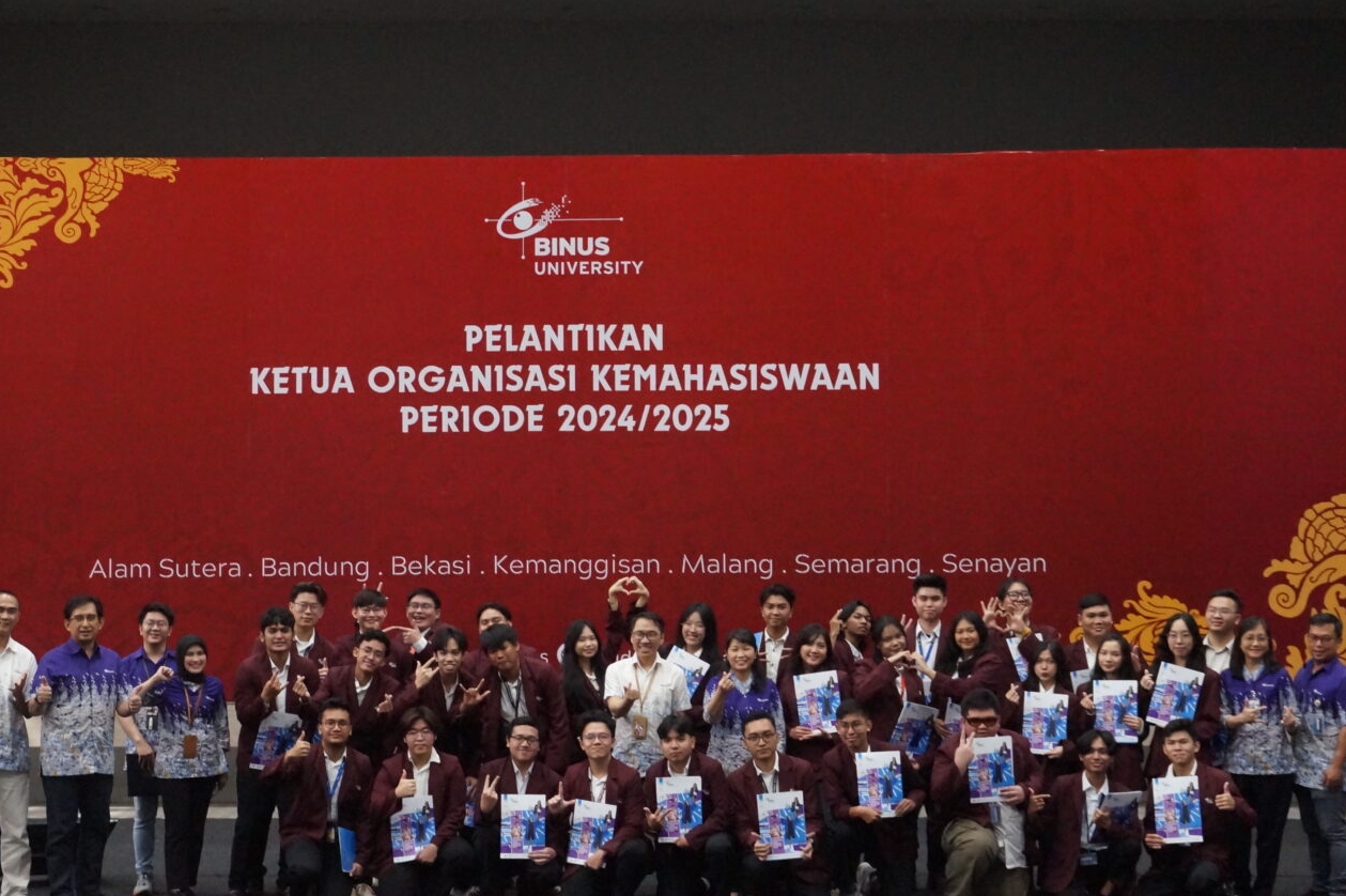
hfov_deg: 32.5
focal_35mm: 62
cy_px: 474
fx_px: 2308
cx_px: 608
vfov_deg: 22.0
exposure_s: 1/80
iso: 3200
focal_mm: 27
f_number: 4.5
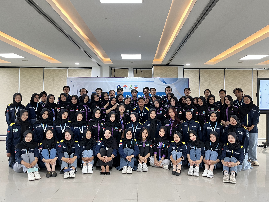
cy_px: 101
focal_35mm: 26
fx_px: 202
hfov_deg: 67.3
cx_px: 134
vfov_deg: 53.1
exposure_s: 1/50
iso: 160
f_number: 1.6
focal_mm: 5.1
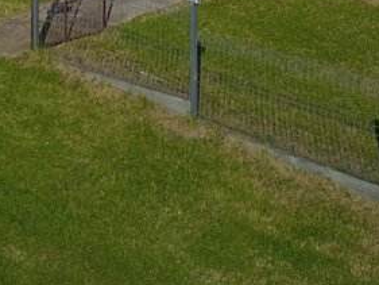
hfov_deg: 17.7
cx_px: 221
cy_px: -315
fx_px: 1216
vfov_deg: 11.7
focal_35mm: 111
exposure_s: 1/1754
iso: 100
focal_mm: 4.73
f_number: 2.2
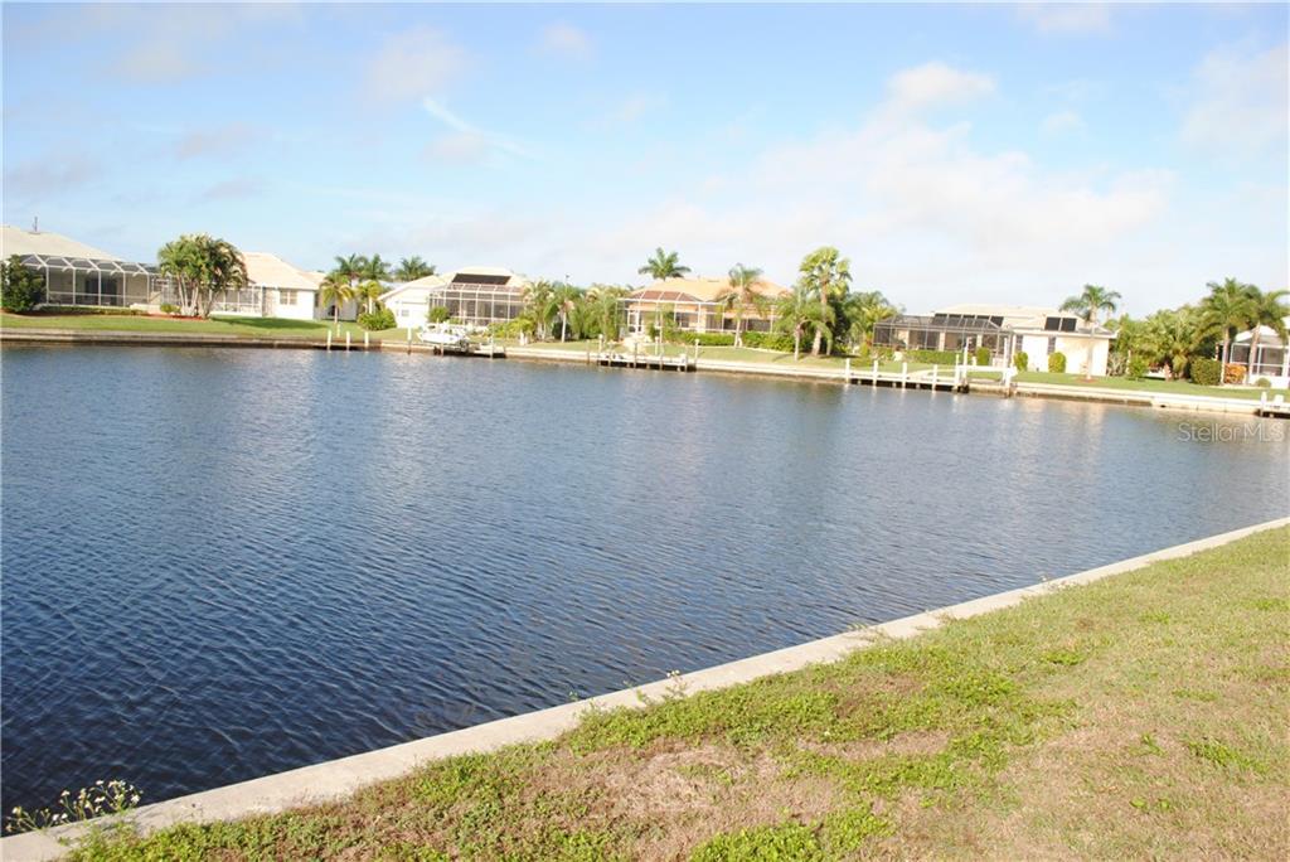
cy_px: 431
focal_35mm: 27
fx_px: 968
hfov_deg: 67.4
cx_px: 645
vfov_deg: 48.0
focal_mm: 18
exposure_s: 1/200
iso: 100
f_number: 7.1
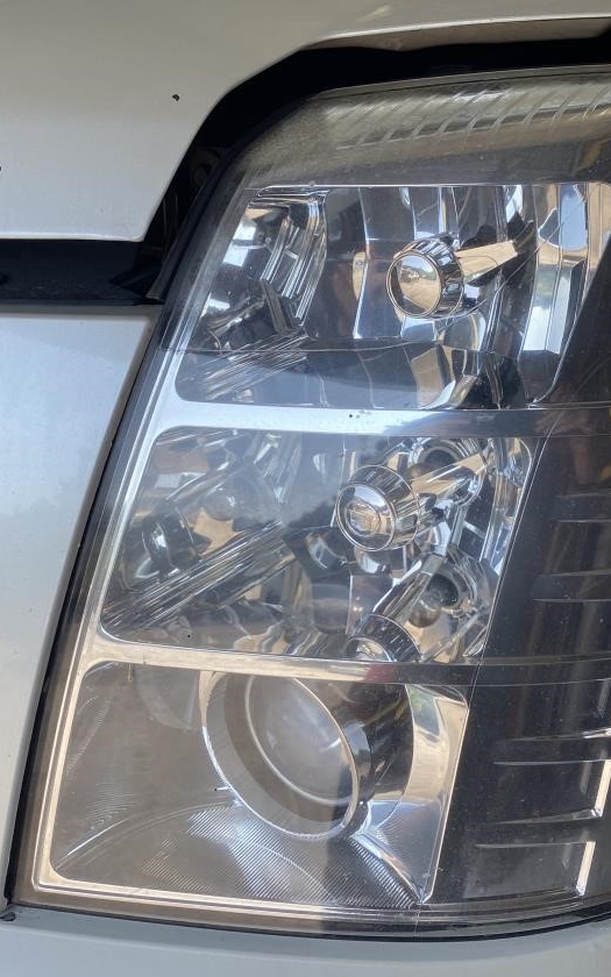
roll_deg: +0.1
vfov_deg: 47.2
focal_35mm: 42
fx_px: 1119
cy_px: 504
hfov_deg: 30.4
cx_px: 375
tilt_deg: -25.9
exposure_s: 1/579
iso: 32
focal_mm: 4.25
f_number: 1.8
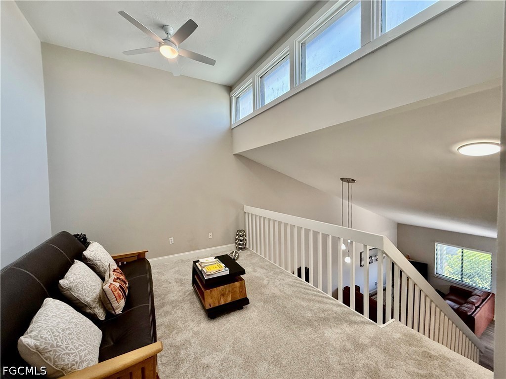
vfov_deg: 85.7
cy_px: 190
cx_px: 253
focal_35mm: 14
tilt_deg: -1.4
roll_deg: +0.2
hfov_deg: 102.1
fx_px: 205
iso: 320
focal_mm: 2.22
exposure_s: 1/120
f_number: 2.2
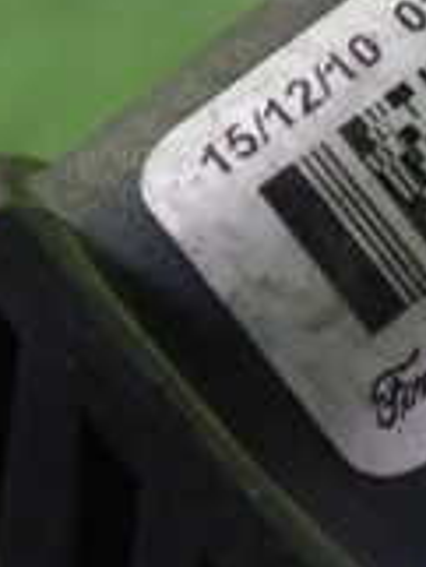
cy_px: 155
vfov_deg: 20.9
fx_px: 1524
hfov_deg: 15.2
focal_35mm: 93
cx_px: 560
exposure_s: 1/30
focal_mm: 4.5
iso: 640
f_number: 2
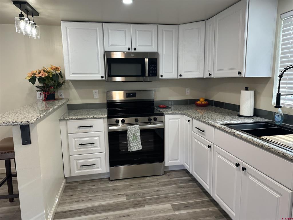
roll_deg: +0.8
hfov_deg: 71.6
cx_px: 146
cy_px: 110
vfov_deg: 56.8
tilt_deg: -9.3
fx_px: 203
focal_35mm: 24
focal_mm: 6.86
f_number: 1.78
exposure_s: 1/120
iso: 125
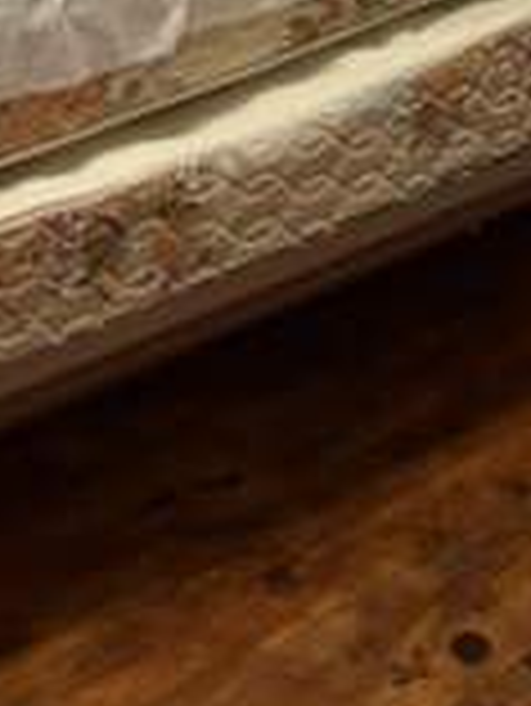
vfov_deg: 16.8
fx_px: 2165
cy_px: -364
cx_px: 248
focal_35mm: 106
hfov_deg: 14.0
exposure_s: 1/40
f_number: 1.6
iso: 400
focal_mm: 5.96
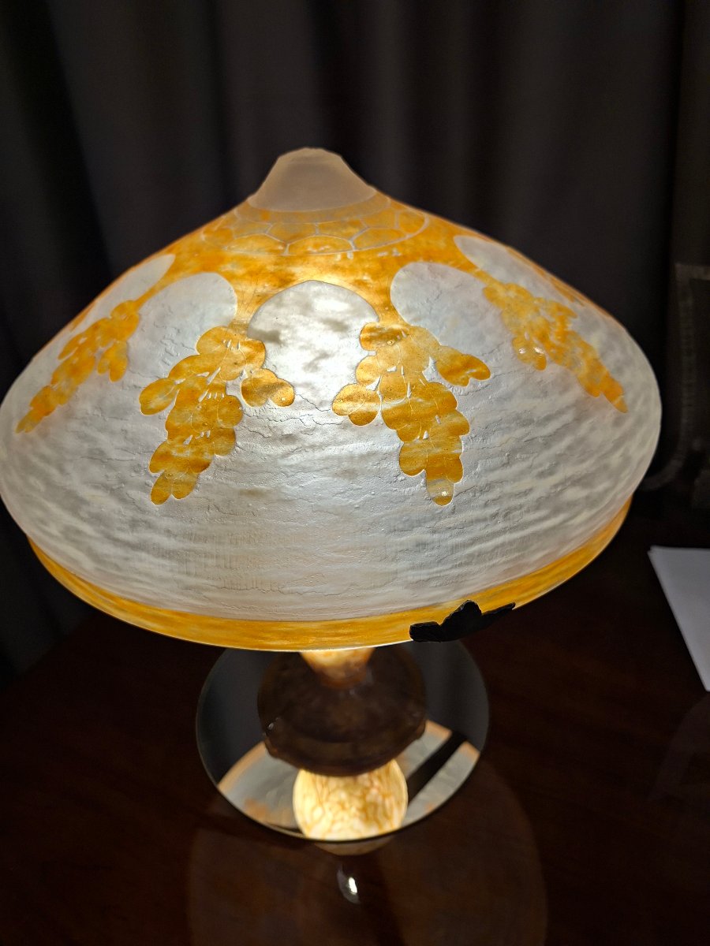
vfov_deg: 73.9
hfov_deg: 58.9
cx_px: 355
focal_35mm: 23
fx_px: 629
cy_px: 473
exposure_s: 1/100
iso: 32
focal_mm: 5.54
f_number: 1.8
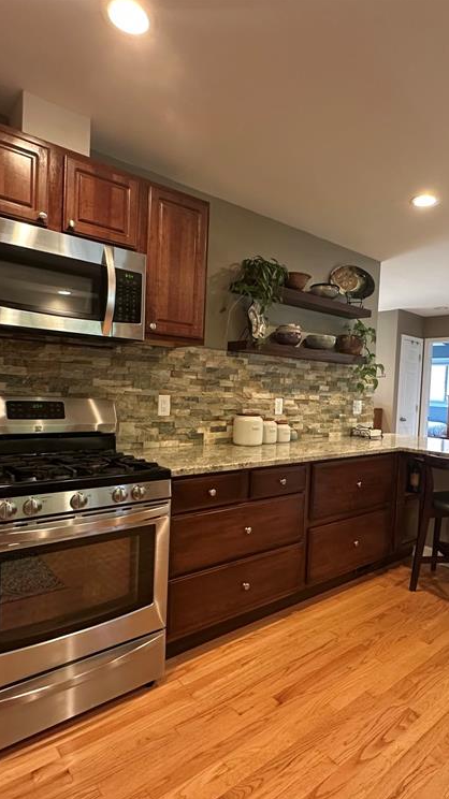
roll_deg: -2.6
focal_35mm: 21
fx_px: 445
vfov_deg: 83.9
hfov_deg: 53.2
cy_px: 406
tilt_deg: -1.3
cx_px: 271
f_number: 2.2
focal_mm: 2.22
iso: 640
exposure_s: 1/60
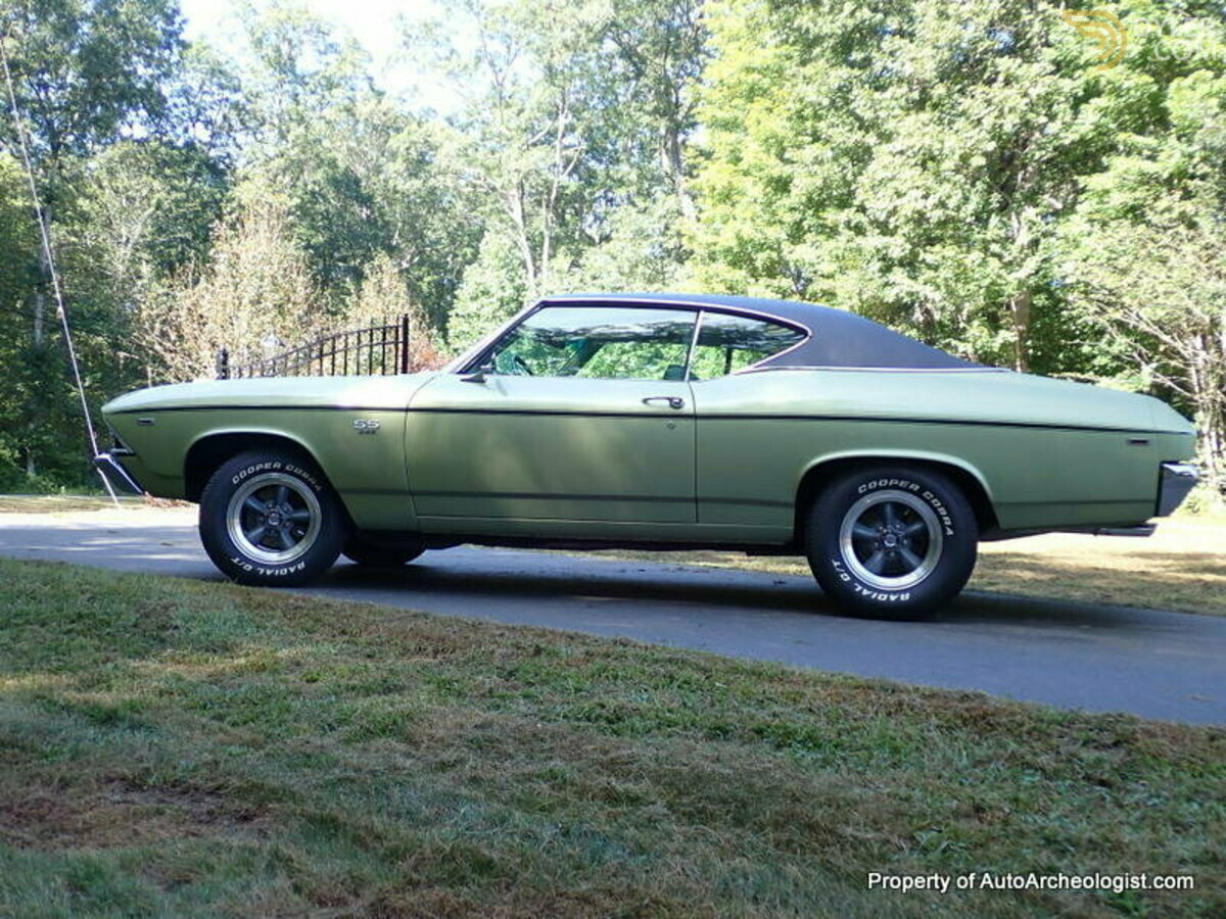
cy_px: 460
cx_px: 613
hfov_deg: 51.4
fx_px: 1275
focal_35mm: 36
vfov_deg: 39.7
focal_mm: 6.37
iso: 100
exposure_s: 1/80
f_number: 2.5
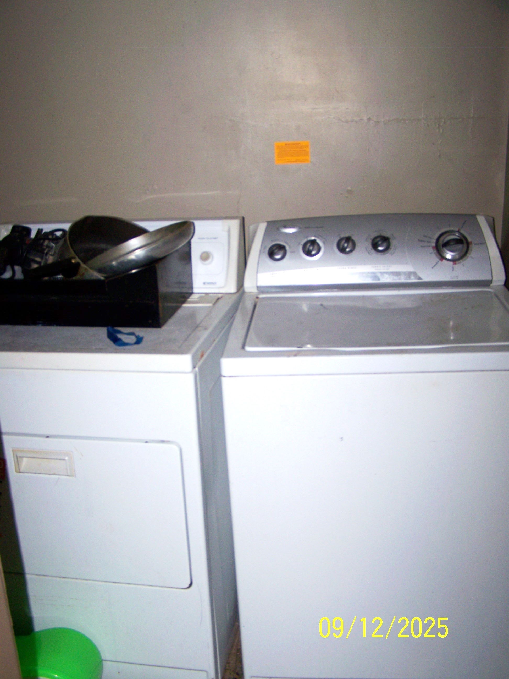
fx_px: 745
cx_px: 254
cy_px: 340
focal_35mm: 38
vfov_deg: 49.0
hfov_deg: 37.7
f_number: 2.8
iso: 80
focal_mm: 6.3
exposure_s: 1/60
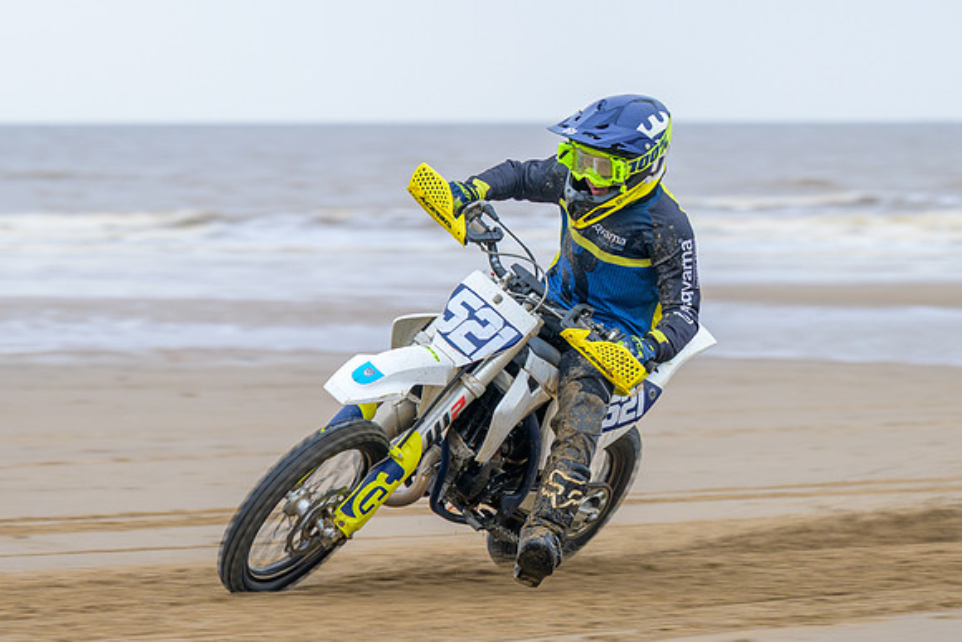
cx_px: 455
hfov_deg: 10.5
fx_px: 5234
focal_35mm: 196
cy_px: 371
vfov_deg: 7.0
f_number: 4
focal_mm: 110
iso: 160
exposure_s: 1/250
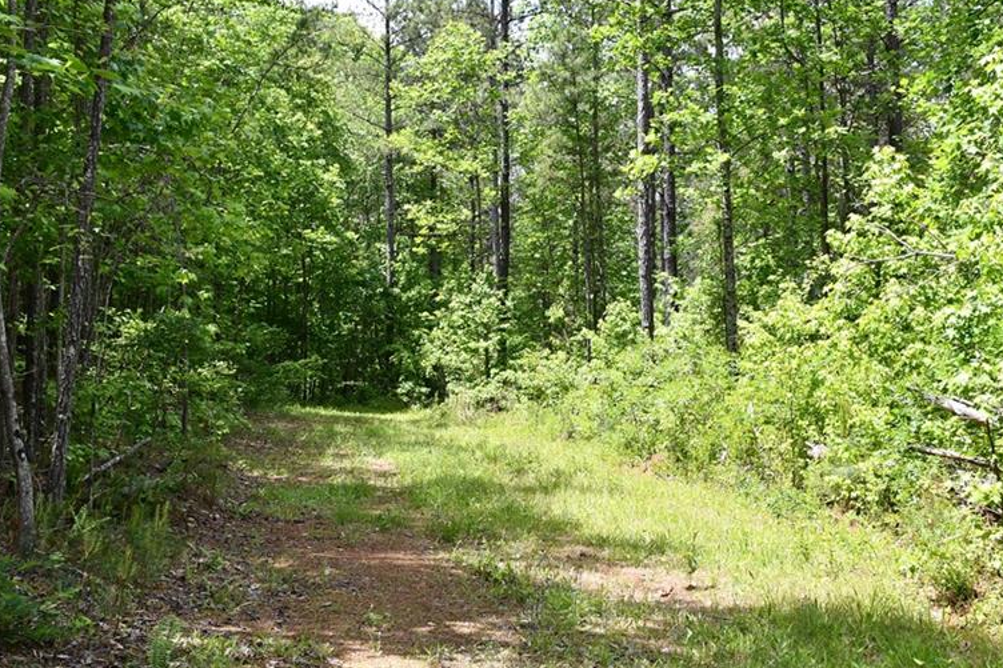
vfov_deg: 27.5
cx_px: 528
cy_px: 291
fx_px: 1365
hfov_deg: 40.3
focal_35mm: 49
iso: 200
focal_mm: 18
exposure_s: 1/250
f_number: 6.3
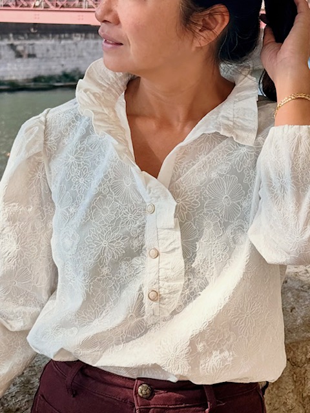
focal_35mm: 48
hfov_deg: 30.3
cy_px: 206
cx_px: 155
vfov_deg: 39.7
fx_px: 573
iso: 64
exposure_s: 1/1543
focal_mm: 6.76
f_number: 1.78
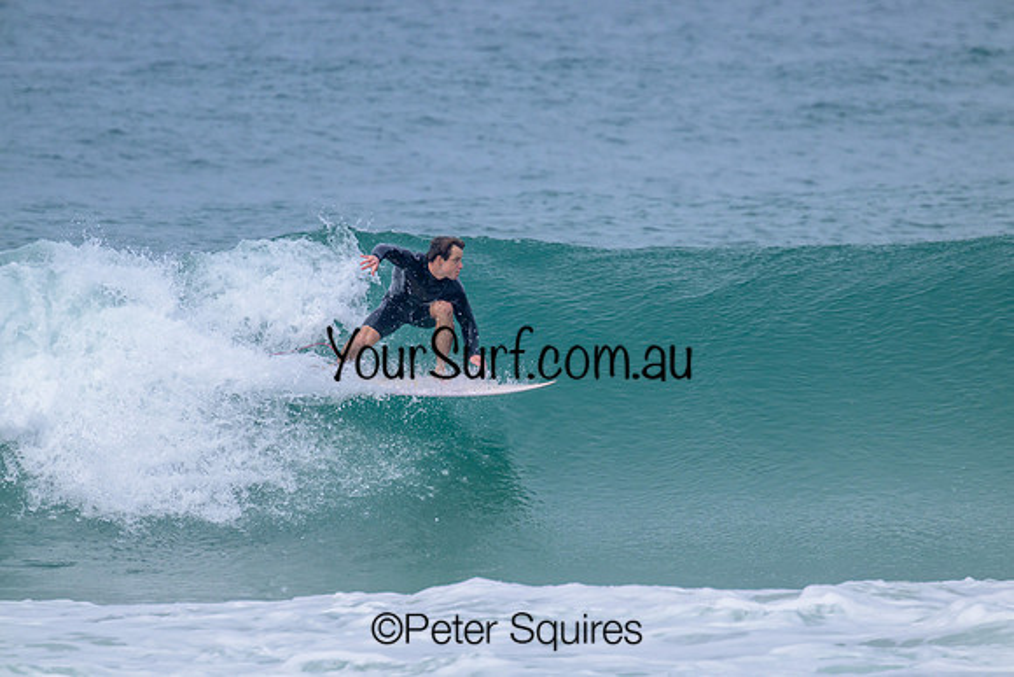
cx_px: 507
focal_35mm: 800
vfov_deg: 1.7
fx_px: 22538
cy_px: 338
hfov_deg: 2.6
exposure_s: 1/2000
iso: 800
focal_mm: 800
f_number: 11
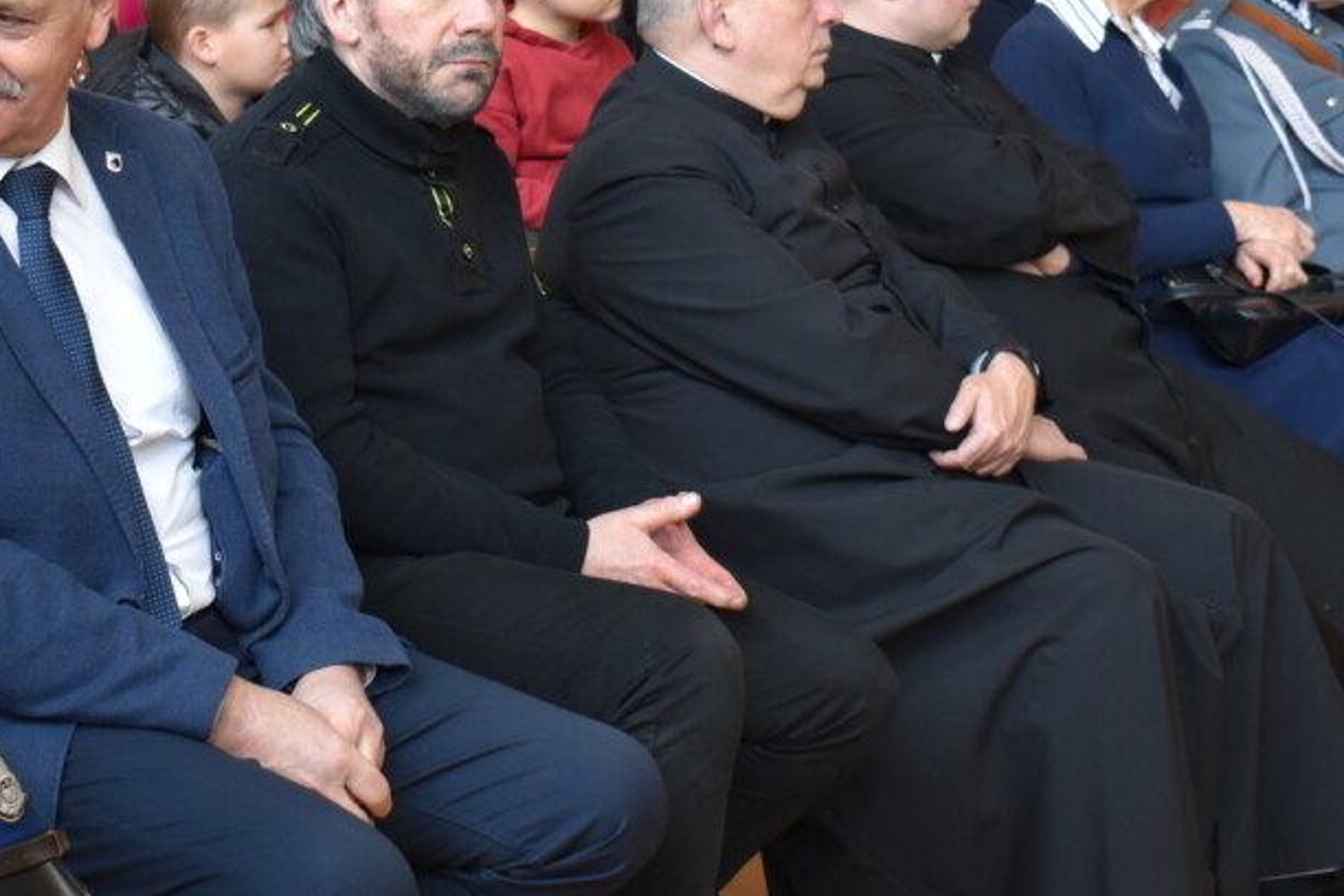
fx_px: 3733
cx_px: 518
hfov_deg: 20.4
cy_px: 217
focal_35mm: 100
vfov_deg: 13.6
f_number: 4.5
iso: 640
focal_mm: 34
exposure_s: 1/60
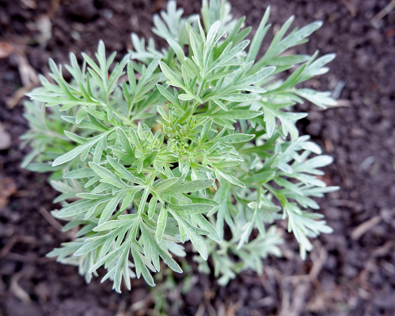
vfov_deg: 54.9
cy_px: 158
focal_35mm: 26
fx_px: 304
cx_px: 185
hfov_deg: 66.0
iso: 200
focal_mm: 15
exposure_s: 1/58
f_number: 3.5
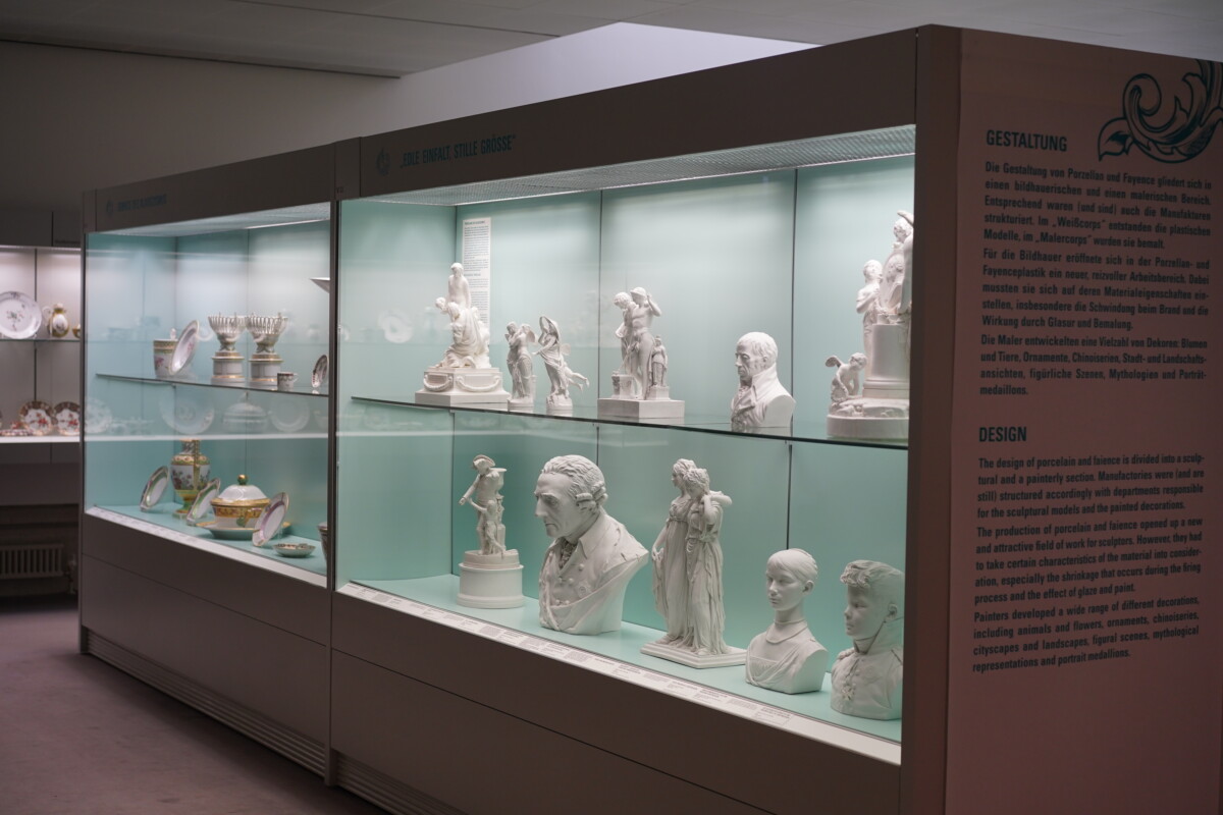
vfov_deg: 24.6
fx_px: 1868
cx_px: 612
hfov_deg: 36.2
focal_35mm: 55
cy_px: 408
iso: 640
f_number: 4
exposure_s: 1/160
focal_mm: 55
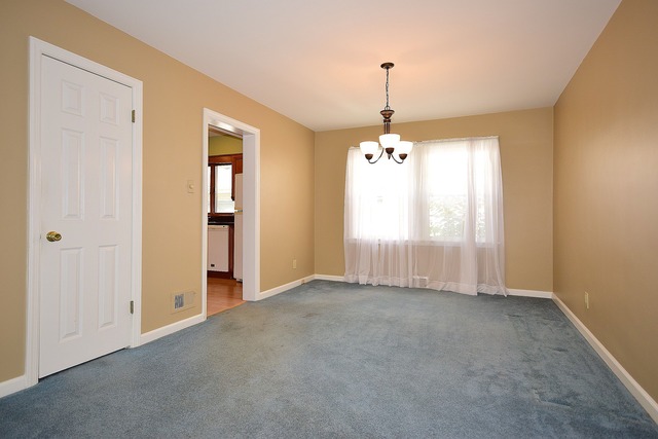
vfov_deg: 63.2
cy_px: 220
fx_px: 356
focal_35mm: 20
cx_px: 329
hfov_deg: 85.4
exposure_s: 1/60
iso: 500
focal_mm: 13
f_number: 6.3
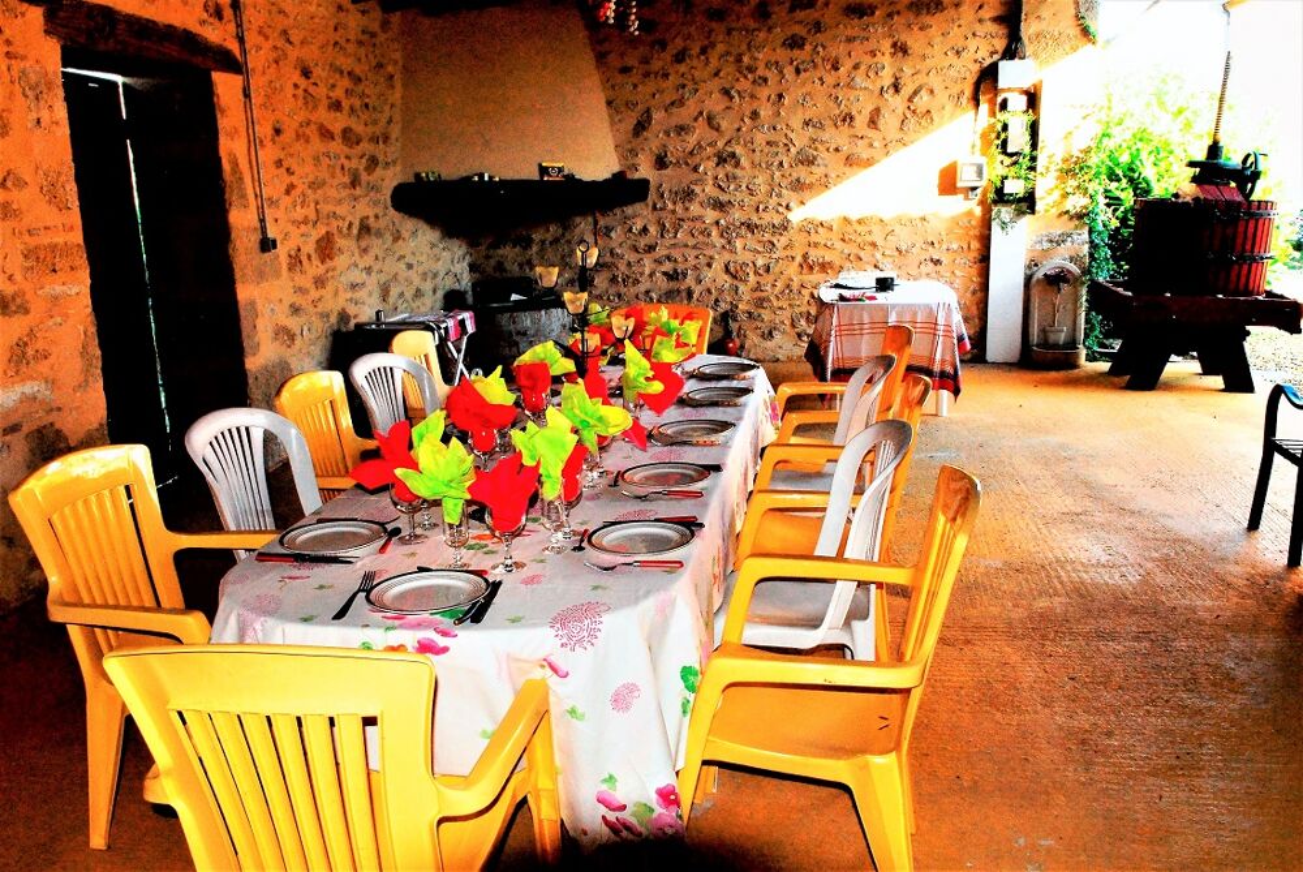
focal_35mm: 30
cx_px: 652
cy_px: 436
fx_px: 1087
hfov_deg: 61.9
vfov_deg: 43.7
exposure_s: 1/50
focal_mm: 20
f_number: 13
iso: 1250
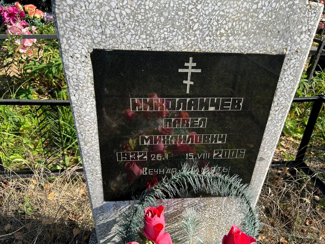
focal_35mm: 26
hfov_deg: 67.3
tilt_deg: -35.3
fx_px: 244
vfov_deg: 53.1
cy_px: 122
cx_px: 162
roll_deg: -2.3
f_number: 1.5
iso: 50
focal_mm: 5.7
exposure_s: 1/1553
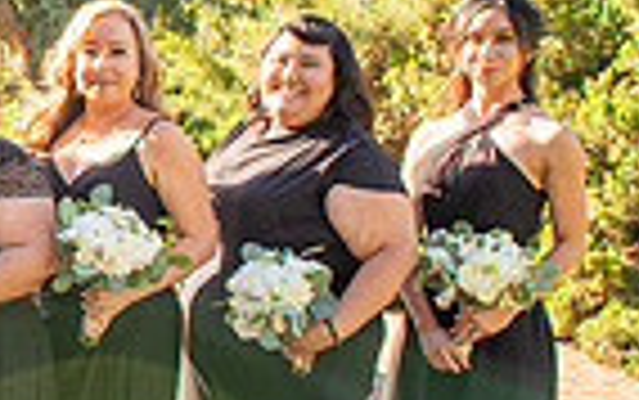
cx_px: -464
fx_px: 1743
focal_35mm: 100
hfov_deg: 17.4
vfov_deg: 13.1
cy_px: 146
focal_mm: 24
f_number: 5.6
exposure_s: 1/250
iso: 200
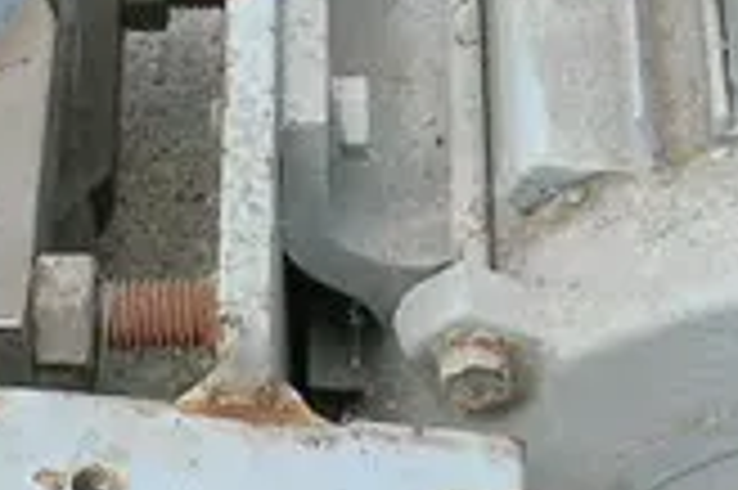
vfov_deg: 8.4
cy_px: 515
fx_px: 3318
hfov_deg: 12.6
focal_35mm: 162
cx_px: 90
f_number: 4.9
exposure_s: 1/153
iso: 50
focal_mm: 5.7
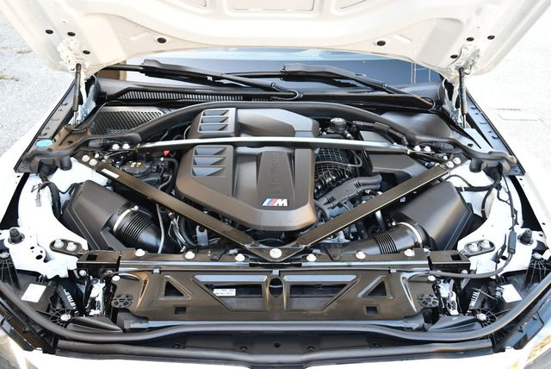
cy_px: 184
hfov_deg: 53.1
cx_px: 276
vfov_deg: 36.9
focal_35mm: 36
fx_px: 551
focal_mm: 18
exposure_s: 1/250
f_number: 3.5
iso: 800
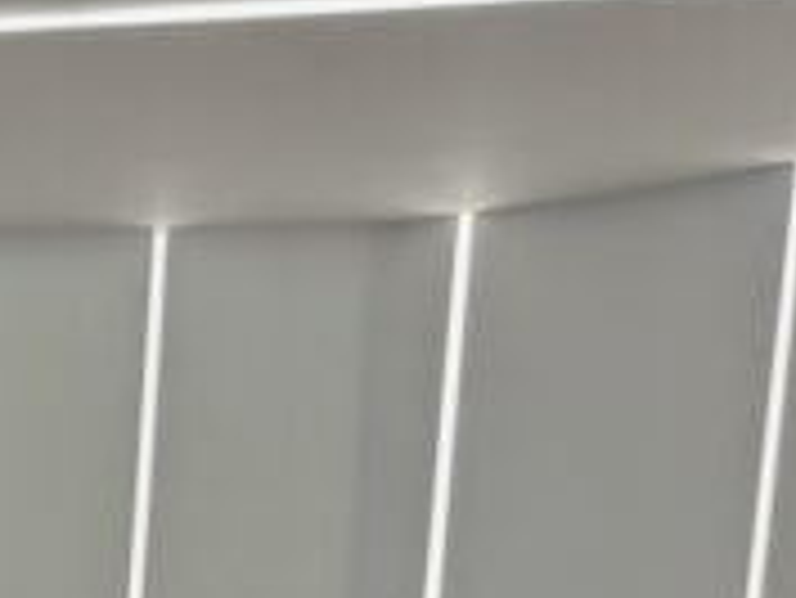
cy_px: 1315
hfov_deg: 16.2
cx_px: -486
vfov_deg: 11.8
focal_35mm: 108
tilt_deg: -9.1
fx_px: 2485
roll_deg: -0.5
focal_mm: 6.76
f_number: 1.78
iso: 125
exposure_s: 1/100
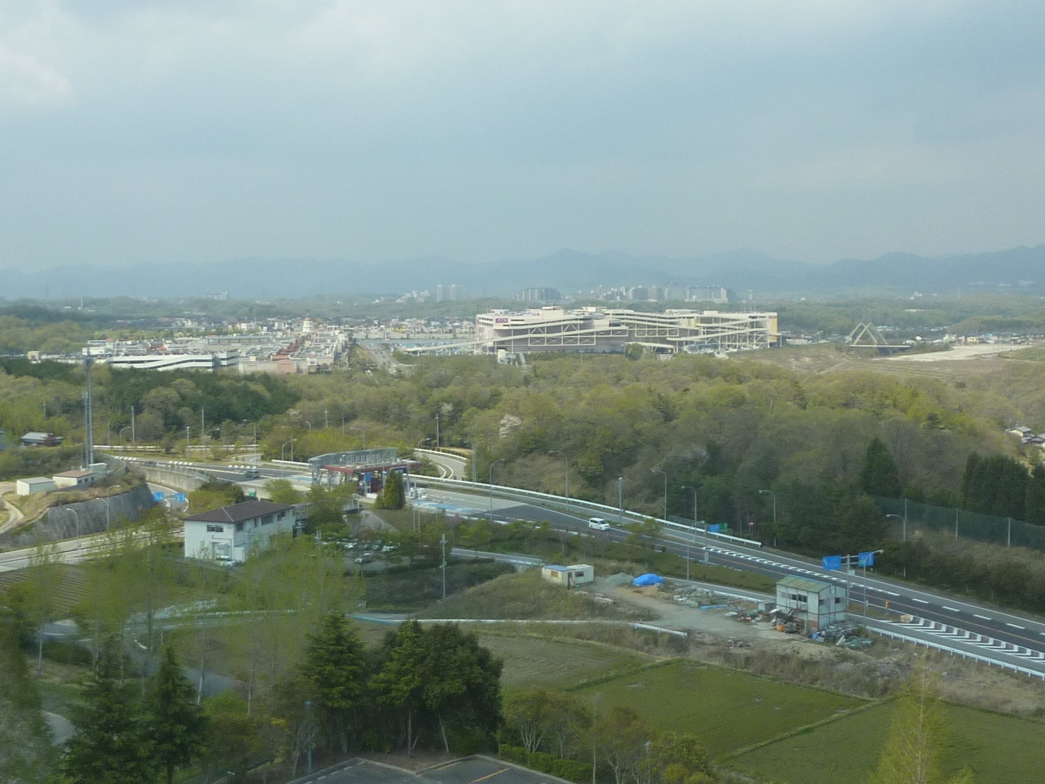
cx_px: 522
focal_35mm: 48
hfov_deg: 39.7
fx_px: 1449
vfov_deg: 30.3
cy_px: 392
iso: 125
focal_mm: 4.4
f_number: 4.5
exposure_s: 1/500
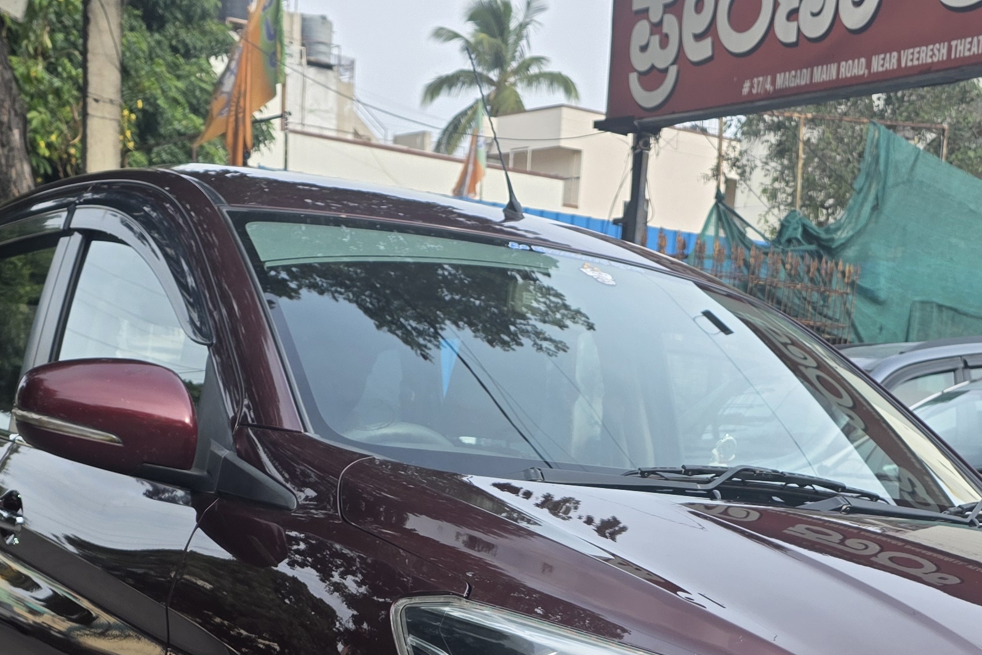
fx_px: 1636
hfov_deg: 33.4
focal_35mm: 60
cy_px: 924
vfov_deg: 20.1
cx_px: 515
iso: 80
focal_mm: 6.3
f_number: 1.7
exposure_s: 1/1571
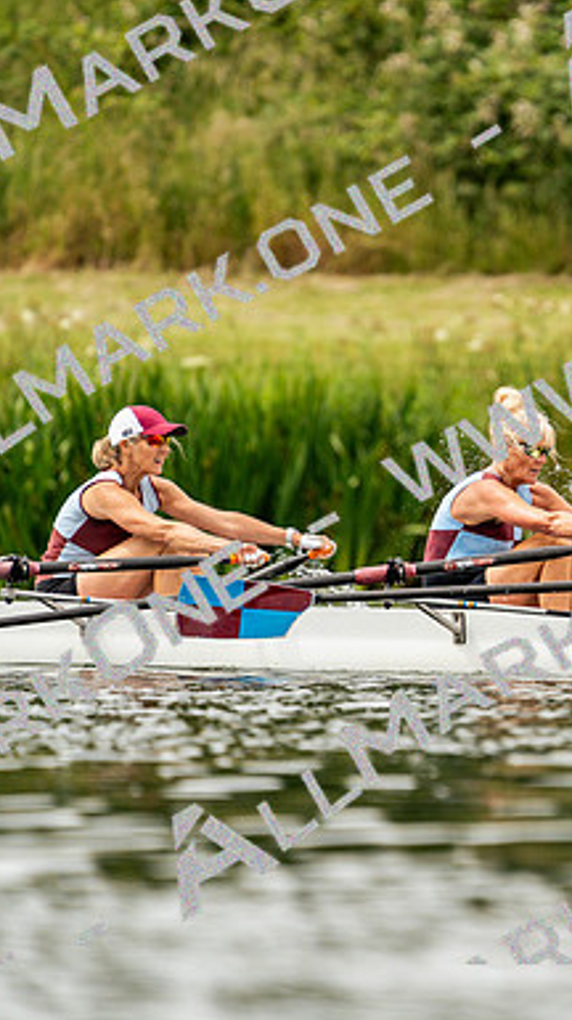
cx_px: 710
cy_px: 510
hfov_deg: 1.3
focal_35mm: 938
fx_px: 25342
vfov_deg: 2.3
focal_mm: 594
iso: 400
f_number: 6.3
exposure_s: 1/2000
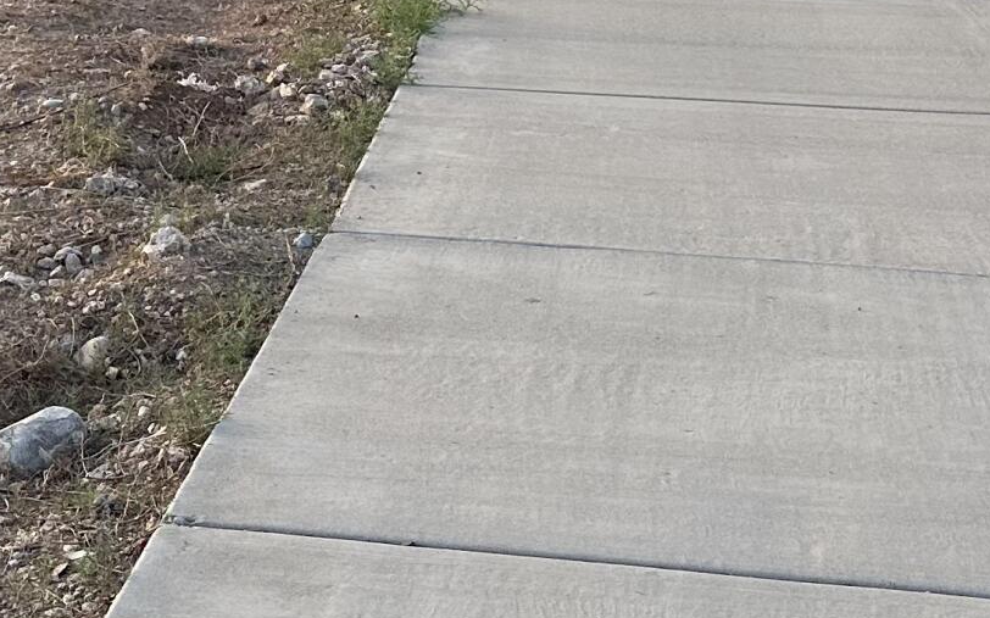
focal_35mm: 94
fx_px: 2535
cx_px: 376
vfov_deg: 13.7
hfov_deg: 22.0
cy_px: 16
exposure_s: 1/1040
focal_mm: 6.86
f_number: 1.78
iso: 80
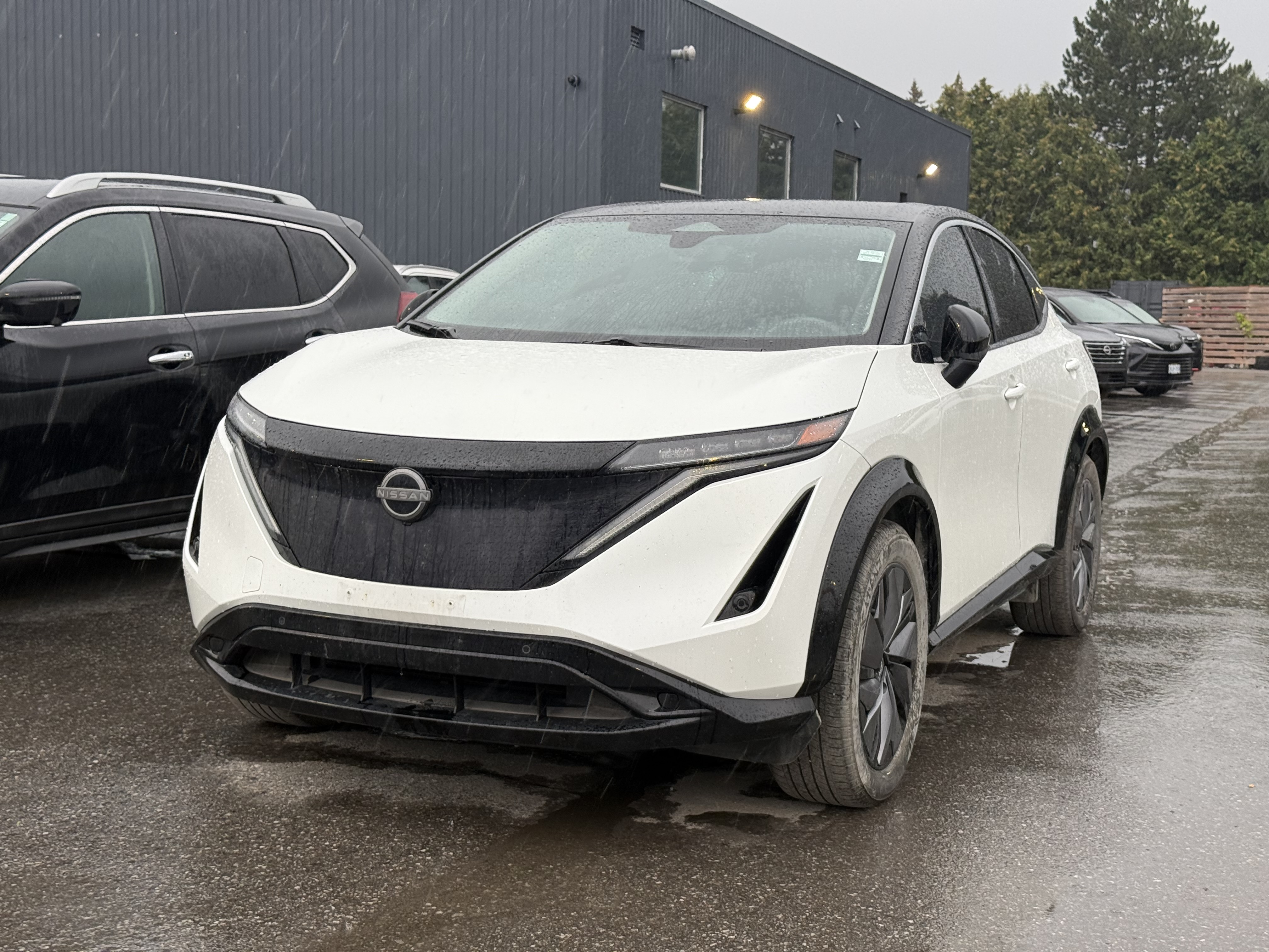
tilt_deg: -5.5
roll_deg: -1.3
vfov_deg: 30.3
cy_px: 476
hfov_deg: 39.7
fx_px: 1760
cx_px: 634
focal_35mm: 48
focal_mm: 6.76
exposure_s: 1/184
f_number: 1.78
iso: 50
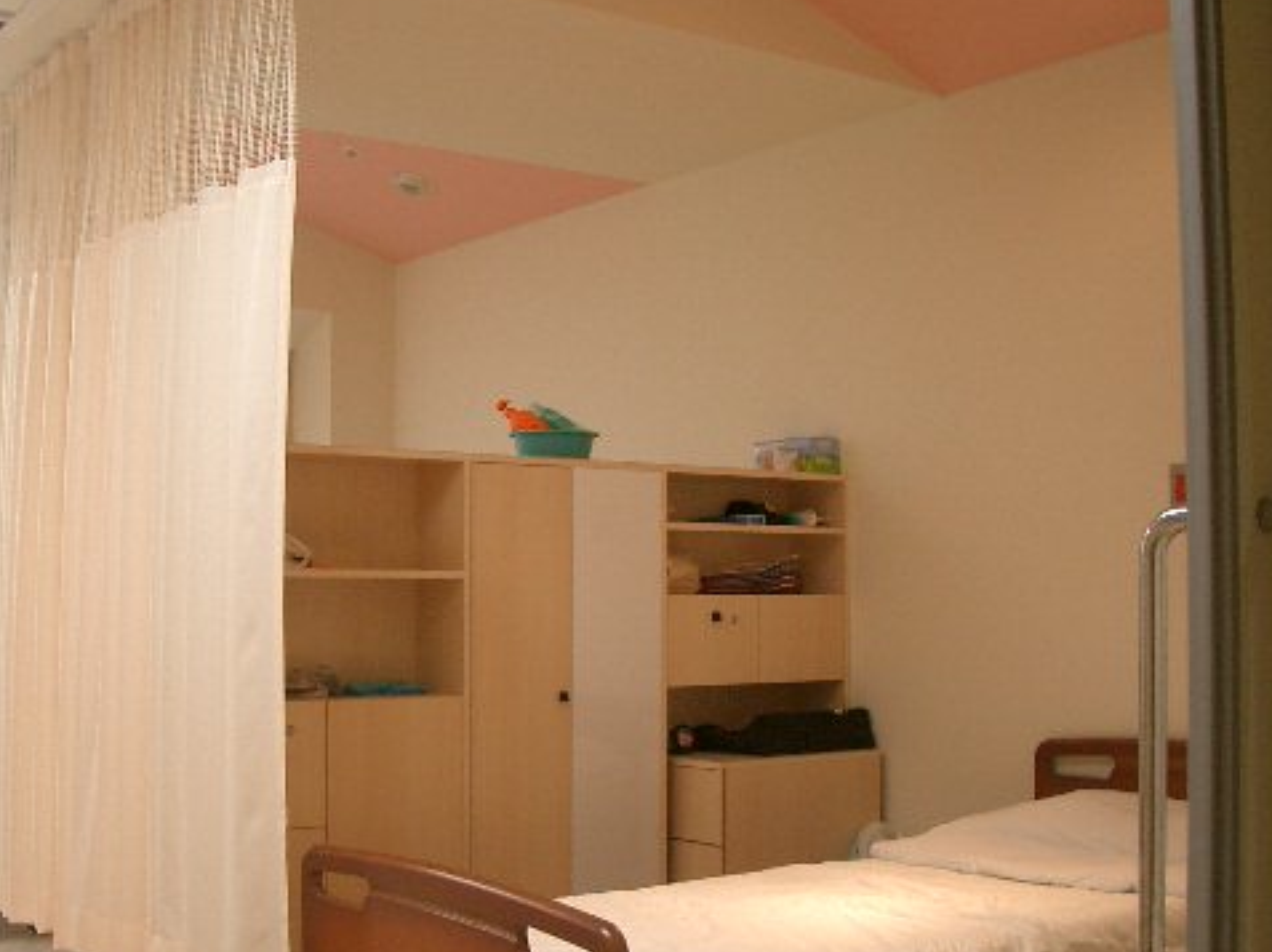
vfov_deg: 30.8
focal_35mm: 47
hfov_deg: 40.4
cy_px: 555
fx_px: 1726
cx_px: 549
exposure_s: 1/50
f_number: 2.6
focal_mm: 5.8
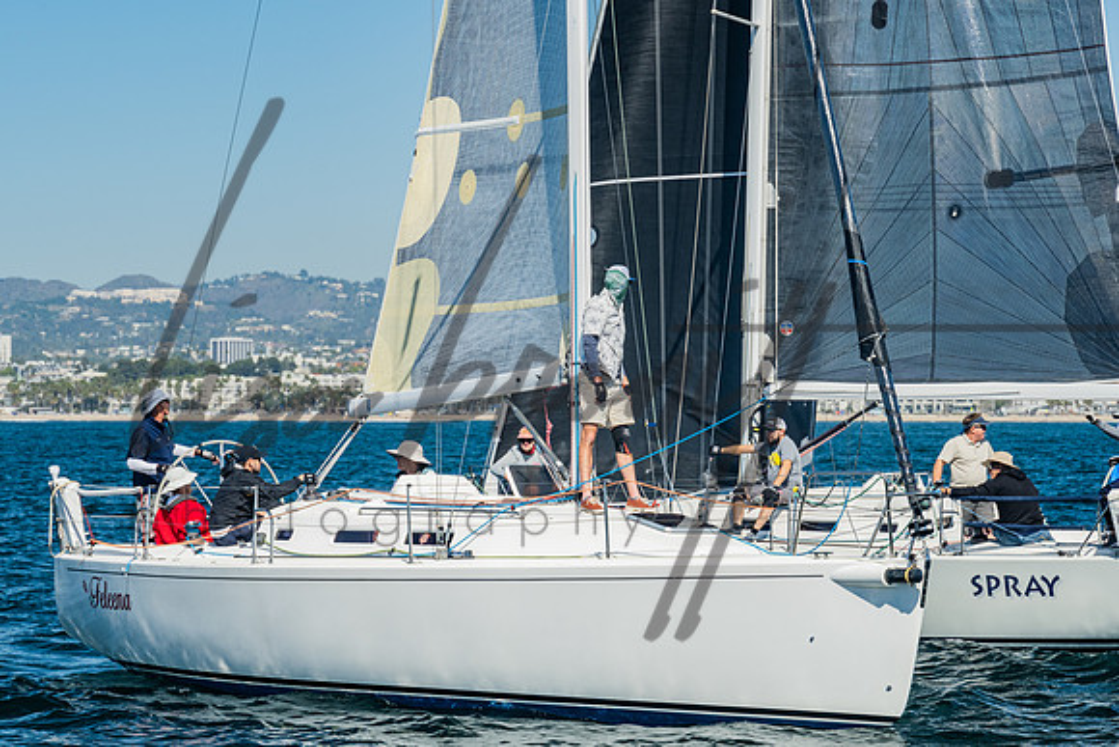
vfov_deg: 8.8
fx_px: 4877
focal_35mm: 157
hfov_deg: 13.1
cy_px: 375
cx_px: 495
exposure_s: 1/320
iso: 400
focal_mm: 140
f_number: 10
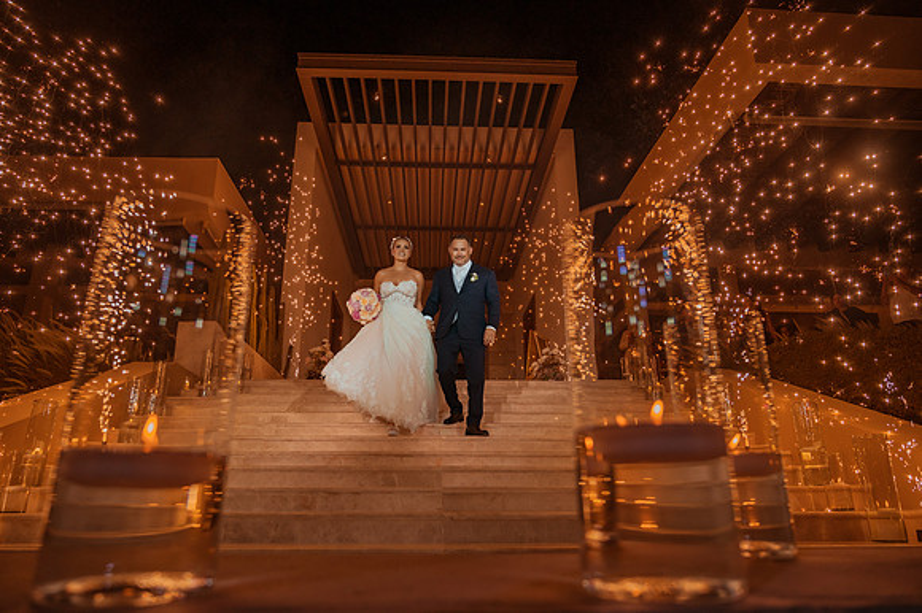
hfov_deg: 73.8
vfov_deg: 53.1
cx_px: 461
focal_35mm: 24
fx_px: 614
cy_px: 306
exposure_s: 1/1000
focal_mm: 24
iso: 1250
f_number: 4
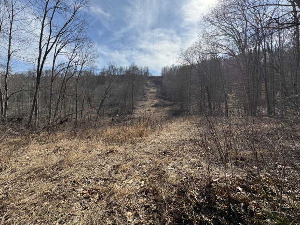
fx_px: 130
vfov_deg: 81.7
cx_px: 143
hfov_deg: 98.1
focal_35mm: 15
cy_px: 105
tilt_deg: -1.5
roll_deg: -0.1
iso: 50
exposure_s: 1/1789
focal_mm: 2.22
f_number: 2.2
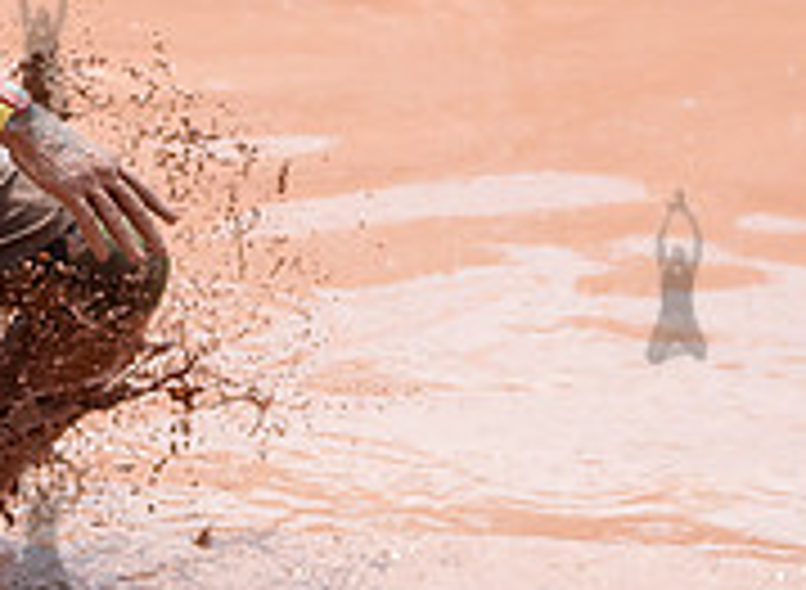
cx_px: -357
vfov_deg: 4.1
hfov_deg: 5.6
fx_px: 8194
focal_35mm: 355
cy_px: -13
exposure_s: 1/4000
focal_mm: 86
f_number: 4
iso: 1000
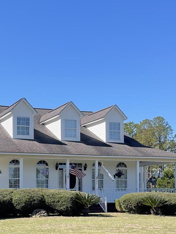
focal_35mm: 74
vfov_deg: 25.9
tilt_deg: +0.7
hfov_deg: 19.9
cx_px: 67
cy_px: 188
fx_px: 502
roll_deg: +0.6
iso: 32
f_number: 1.6
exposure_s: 1/2123
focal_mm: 5.1
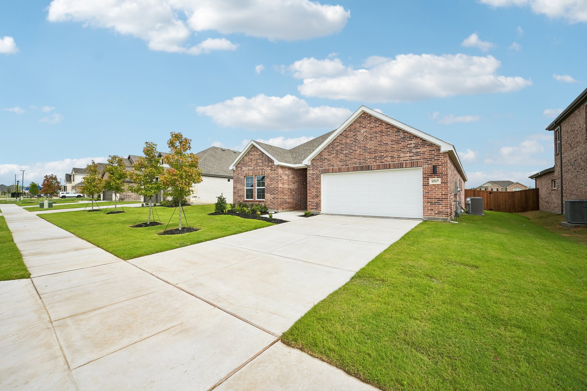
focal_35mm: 14
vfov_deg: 81.2
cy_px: 196
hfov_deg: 104.3
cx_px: 294
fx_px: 228
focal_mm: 14
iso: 250
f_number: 9
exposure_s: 1/1000
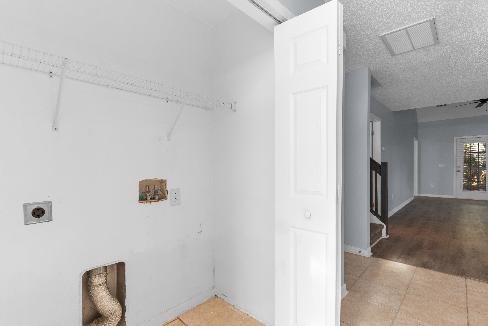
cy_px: 163
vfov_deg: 73.7
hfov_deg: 96.7
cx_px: 244
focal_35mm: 16
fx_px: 217
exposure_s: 1/13
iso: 100
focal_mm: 11
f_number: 4.8
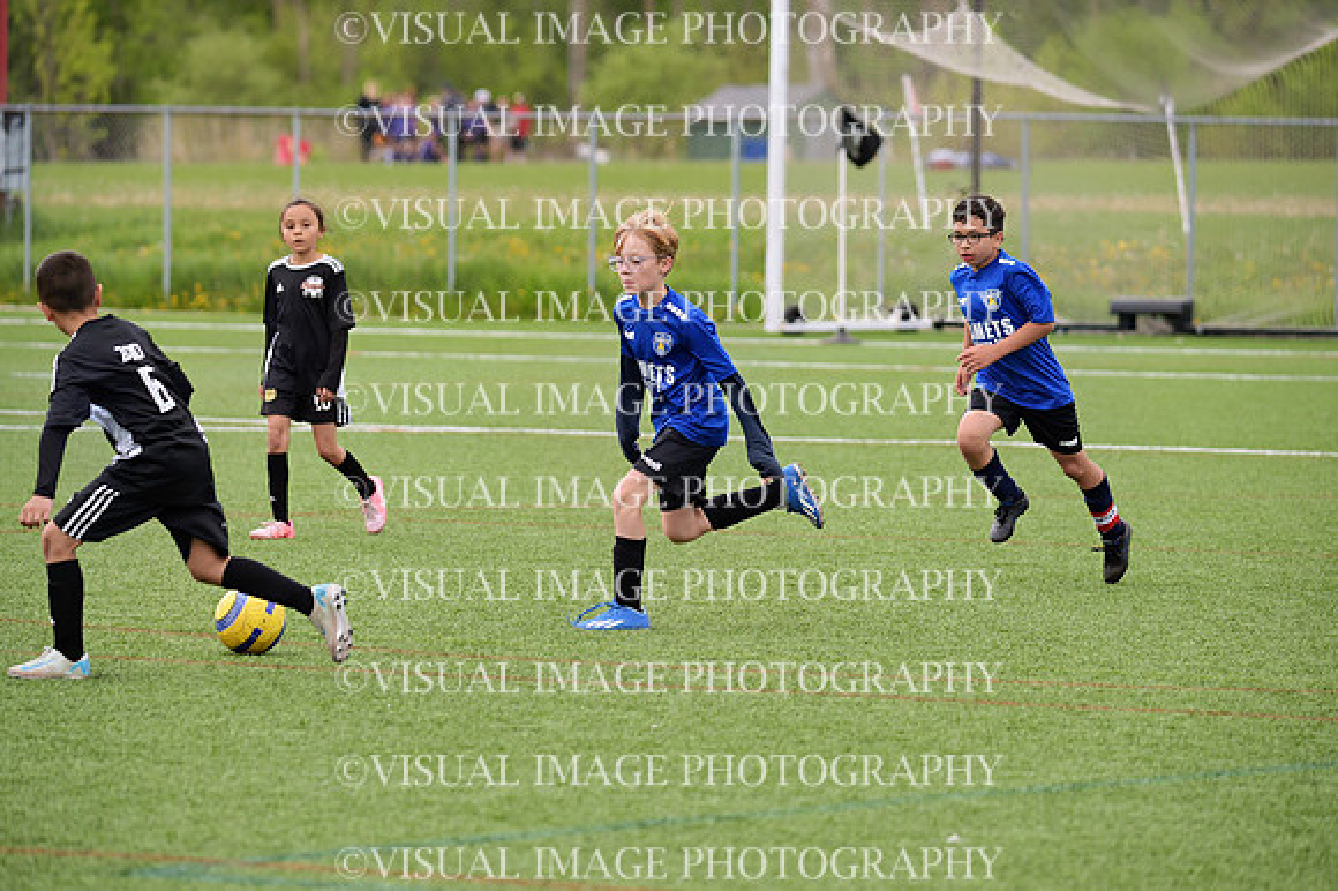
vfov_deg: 5.1
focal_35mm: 270
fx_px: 10029
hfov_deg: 7.6
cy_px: 446
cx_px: 669
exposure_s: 1/2000
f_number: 5.6
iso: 1000
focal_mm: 270
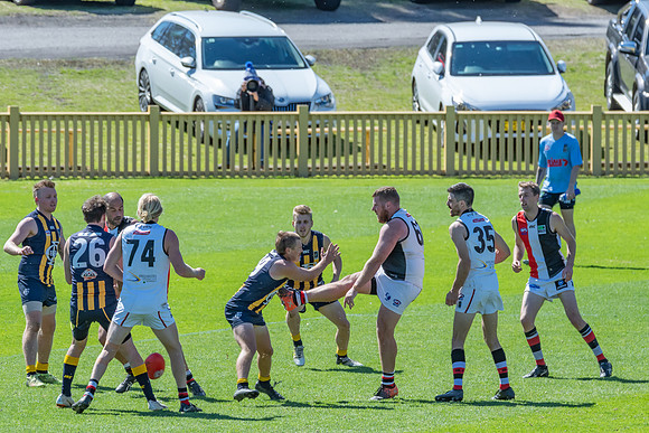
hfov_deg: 3.1
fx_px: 11829
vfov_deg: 2.1
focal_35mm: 656
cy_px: 216
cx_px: 324
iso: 800
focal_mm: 420
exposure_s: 1/800
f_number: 13
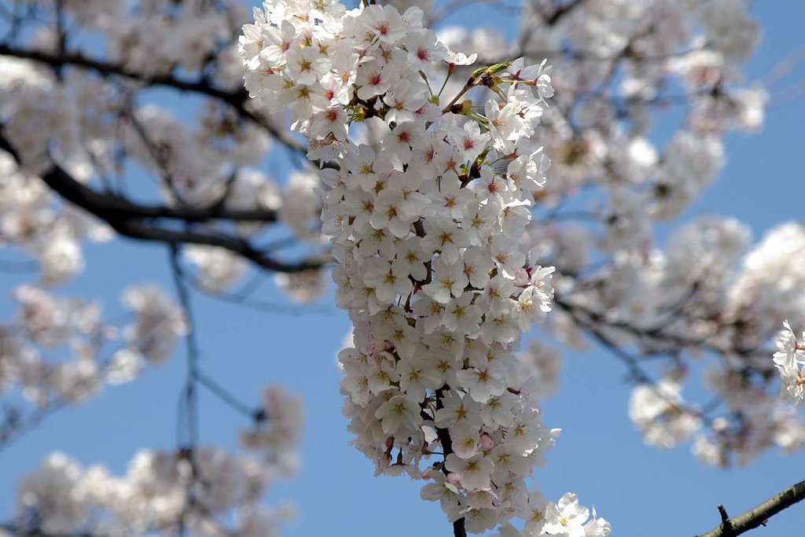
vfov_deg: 8.0
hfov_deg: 11.9
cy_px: 268
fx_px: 3858
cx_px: 402
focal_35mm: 172
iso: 200
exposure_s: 1/350
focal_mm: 115
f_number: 6.7
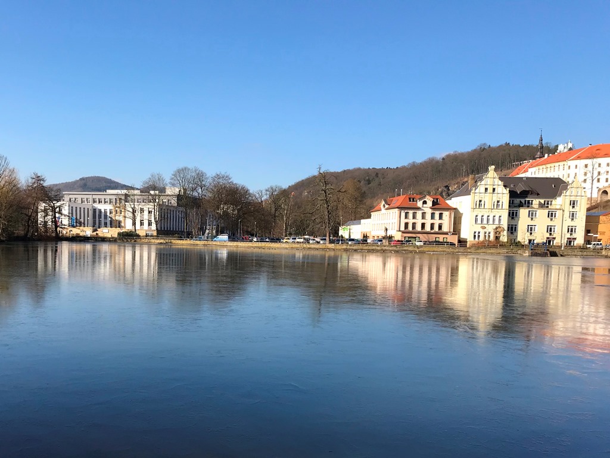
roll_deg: -0.9
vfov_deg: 49.7
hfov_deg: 63.4
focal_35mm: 28
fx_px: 493
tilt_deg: -3.8
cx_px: 305
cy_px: 229
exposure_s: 1/1650
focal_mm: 3.99
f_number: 1.8
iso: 20
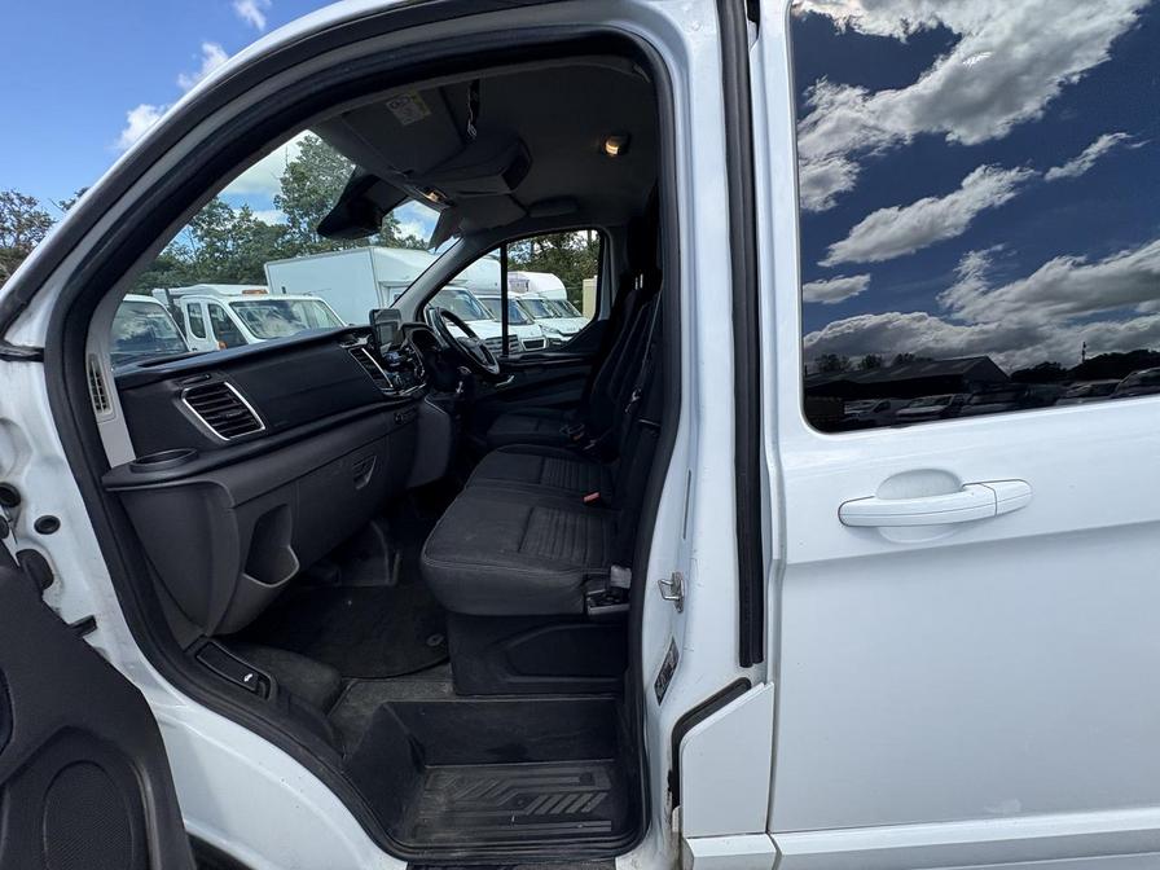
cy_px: 435
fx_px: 469
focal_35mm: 14
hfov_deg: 102.1
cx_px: 580
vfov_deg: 85.7
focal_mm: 2.22
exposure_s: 1/720
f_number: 2.2
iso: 50
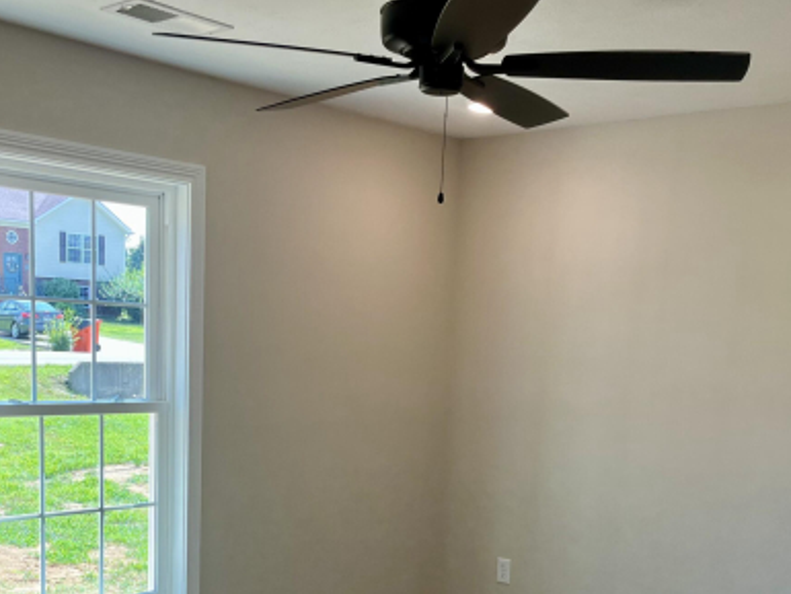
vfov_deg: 31.0
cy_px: 512
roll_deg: -2.6
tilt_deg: -10.2
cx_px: 346
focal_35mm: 45
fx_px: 1029
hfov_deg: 42.0
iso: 40
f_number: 1.6
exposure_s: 1/200
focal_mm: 5.1
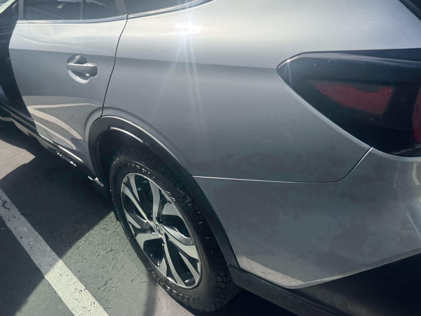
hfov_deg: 56.2
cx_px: 162
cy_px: 107
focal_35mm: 32
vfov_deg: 43.6
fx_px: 389
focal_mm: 6.76
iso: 80
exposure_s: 1/4950
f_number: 1.78
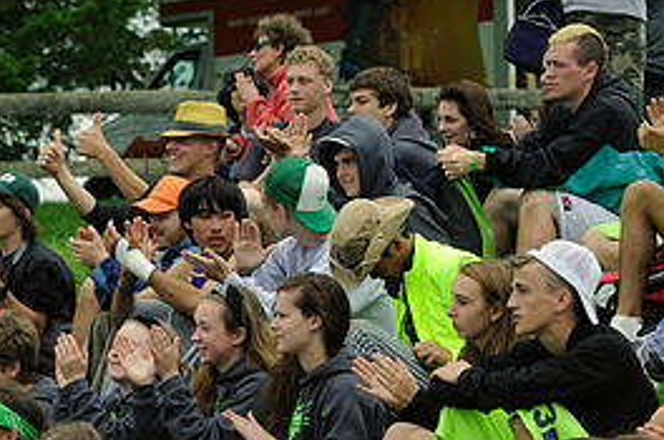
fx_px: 4253
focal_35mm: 231
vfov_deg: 5.9
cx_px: -60
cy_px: 331
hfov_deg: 8.9
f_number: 4.5
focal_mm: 70
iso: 250
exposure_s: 1/800
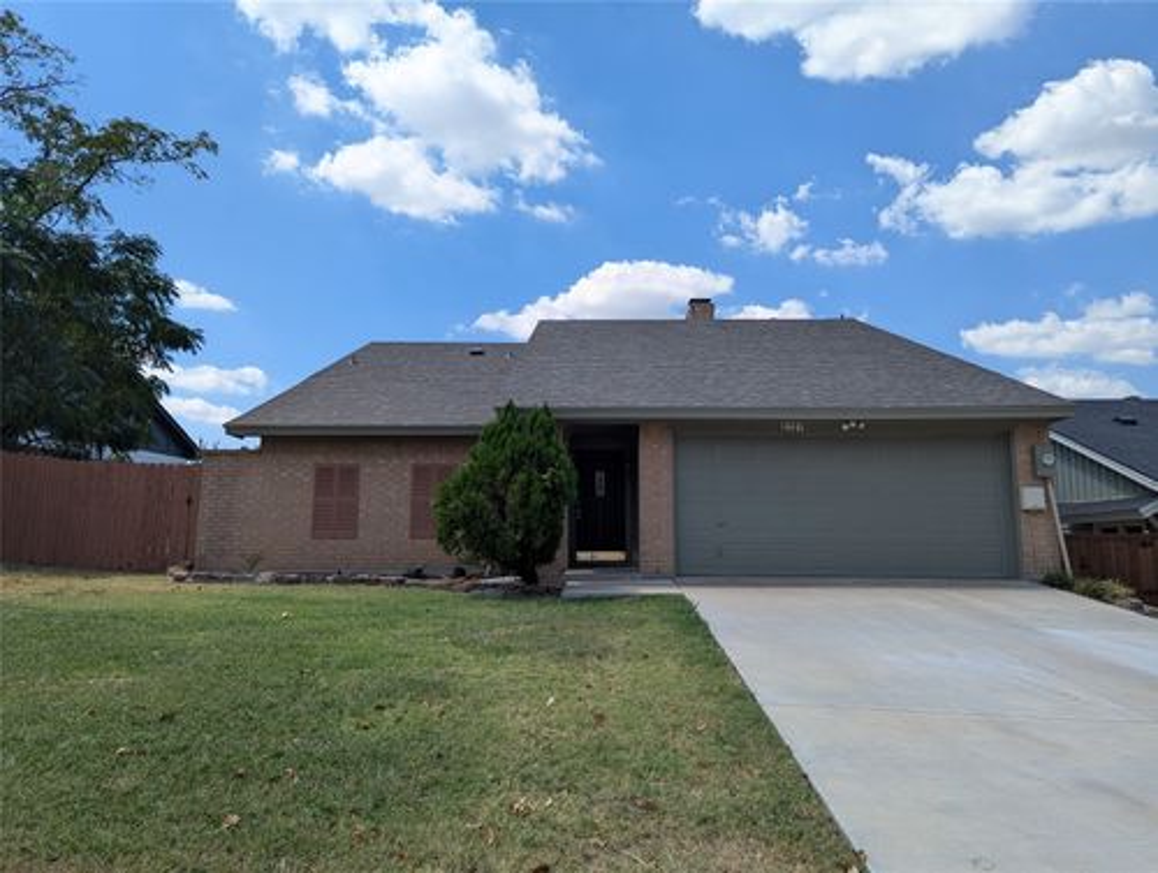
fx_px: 804
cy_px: 436
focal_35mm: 24
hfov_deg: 71.5
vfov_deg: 57.0
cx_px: 579
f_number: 1.85
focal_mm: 6.81
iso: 38
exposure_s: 1/1795
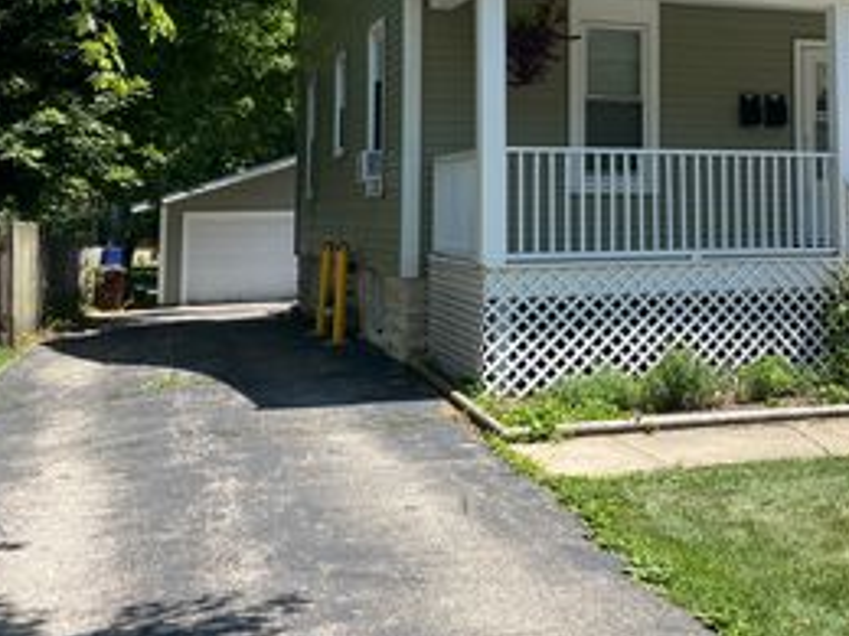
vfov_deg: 28.5
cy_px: 132
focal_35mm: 50
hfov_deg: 36.4
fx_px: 1226
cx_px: 718
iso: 32
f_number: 1.8
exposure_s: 1/1522
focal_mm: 4.25
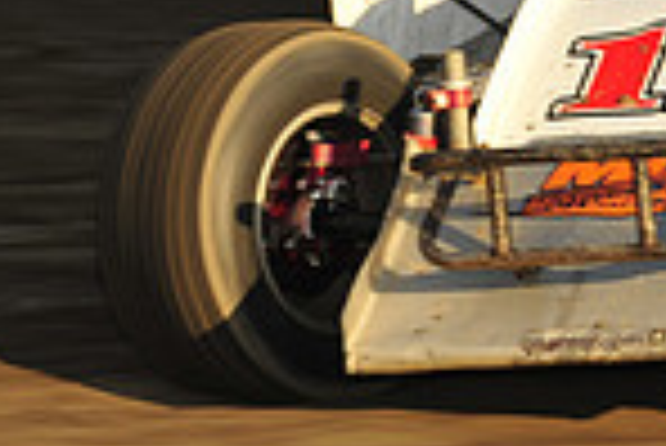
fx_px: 12333
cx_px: 954
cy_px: -63
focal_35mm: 666
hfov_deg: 3.1
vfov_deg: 2.1
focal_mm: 170
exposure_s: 1/320
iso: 400
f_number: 11
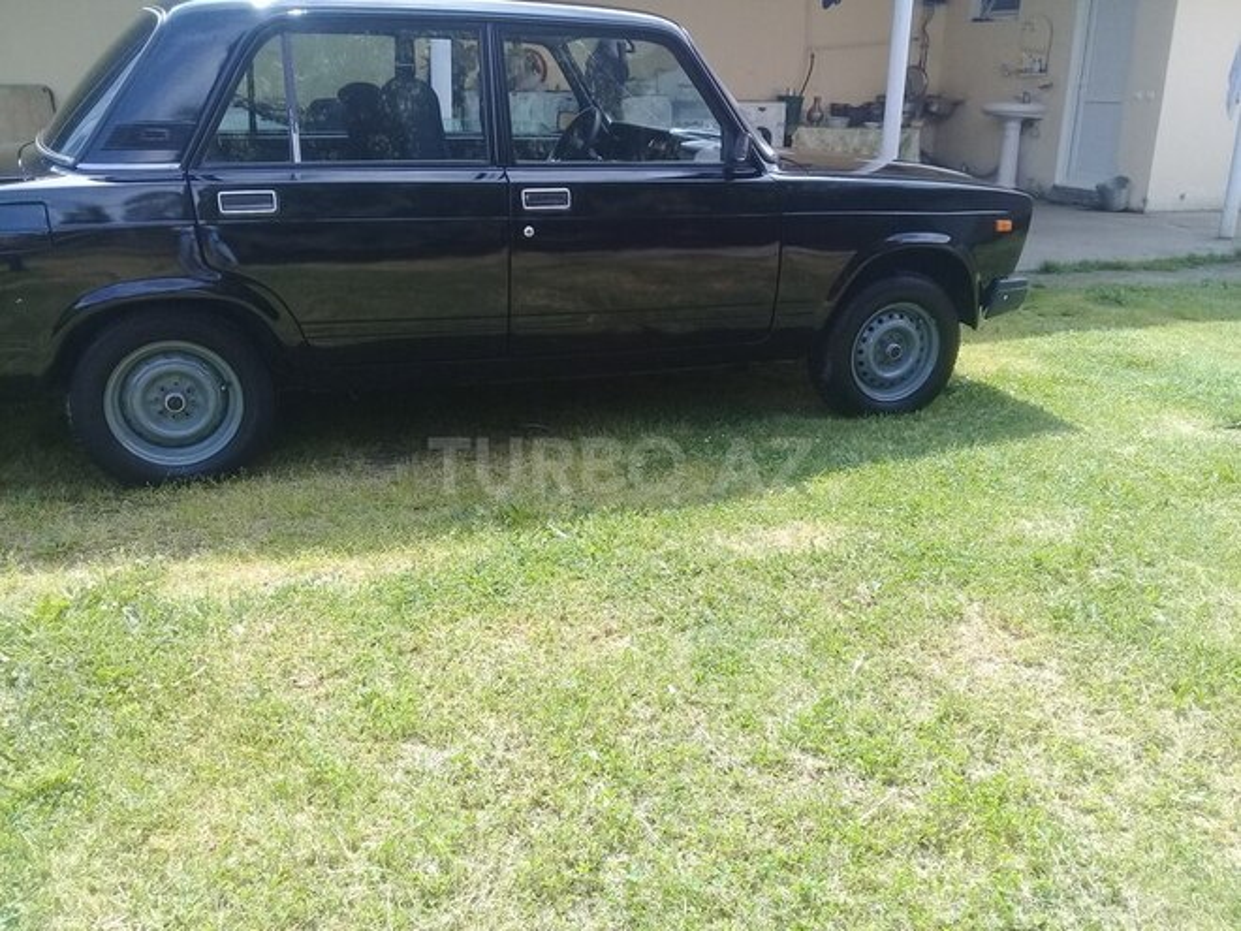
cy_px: 466
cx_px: 620
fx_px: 1111
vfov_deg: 45.4
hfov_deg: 58.4
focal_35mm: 31
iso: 50
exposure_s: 1/351
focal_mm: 3.3
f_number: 2.2
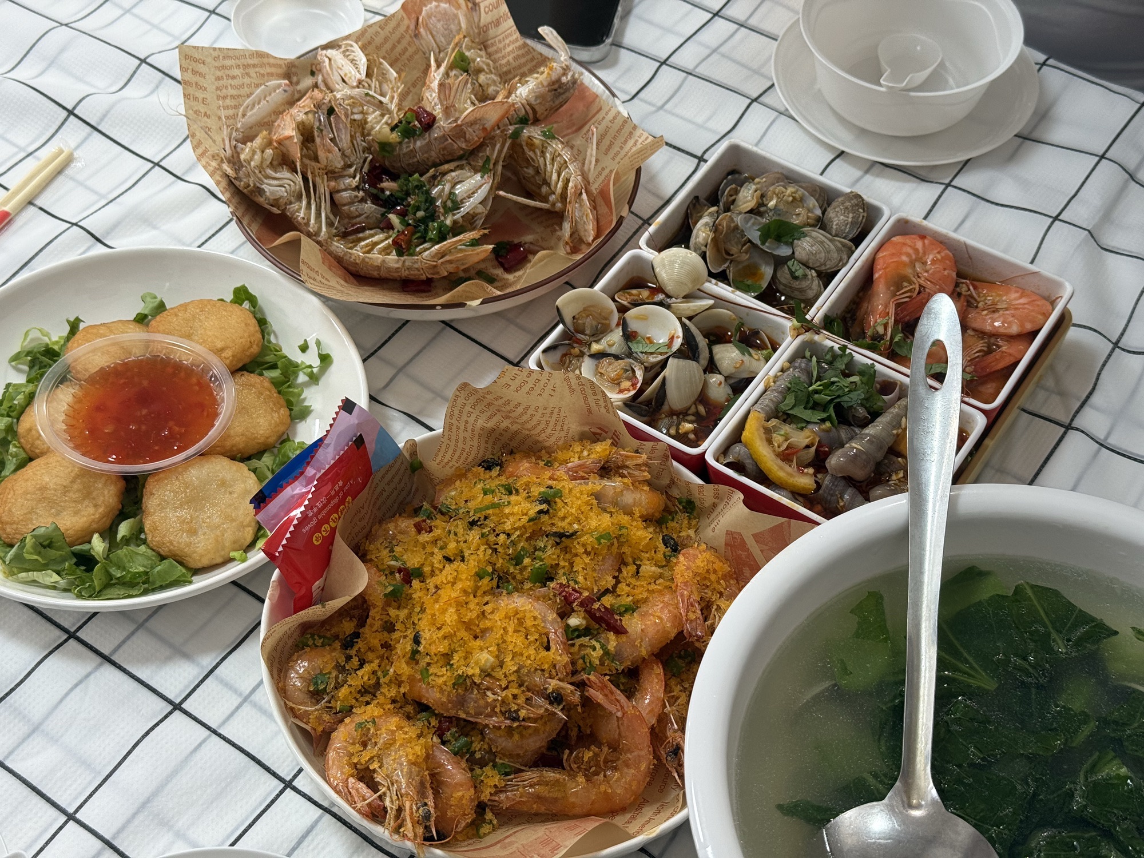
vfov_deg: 30.3
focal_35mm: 48
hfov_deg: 39.7
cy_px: 429
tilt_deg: -50.5
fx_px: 1586
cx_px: 572
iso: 125
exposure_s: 1/100
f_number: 1.78
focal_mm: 6.76
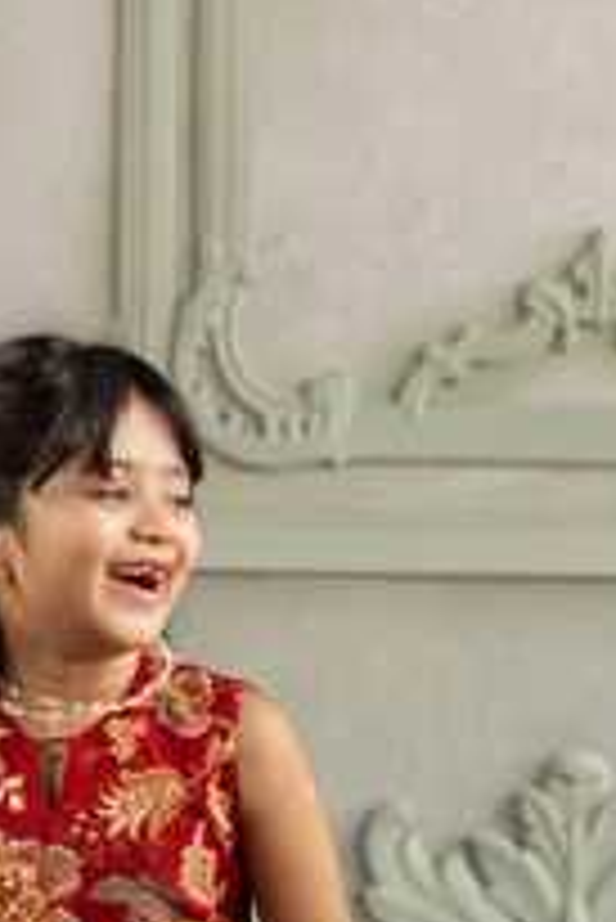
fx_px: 4919
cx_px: 382
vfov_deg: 10.6
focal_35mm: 192
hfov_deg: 7.2
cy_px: 947
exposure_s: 1/160
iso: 320
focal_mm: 50
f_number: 2.8
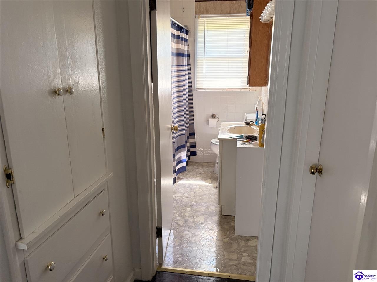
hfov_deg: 67.3
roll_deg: +0.0
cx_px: 188
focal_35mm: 26
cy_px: 141
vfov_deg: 53.0
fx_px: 283
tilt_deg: -14.1
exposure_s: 1/60
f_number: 1.6
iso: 160
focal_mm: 5.96
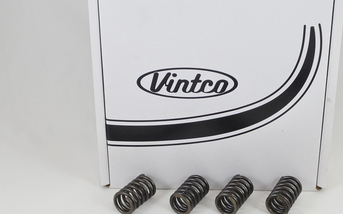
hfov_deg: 28.1
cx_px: 215
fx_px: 683
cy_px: 162
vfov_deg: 17.8
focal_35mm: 73
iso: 500
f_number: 4.2
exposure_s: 1/125
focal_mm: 14.7
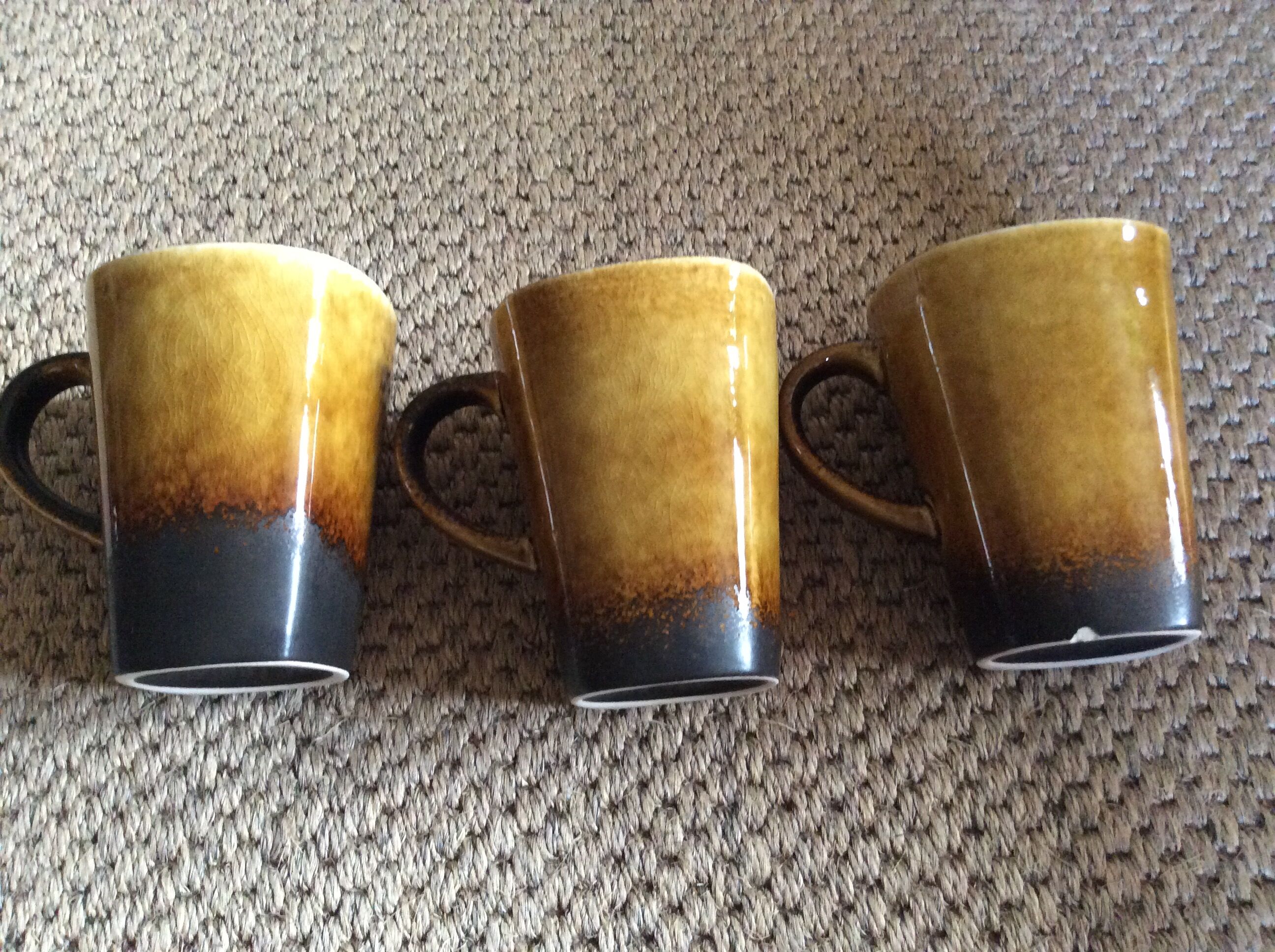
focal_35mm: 32
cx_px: 638
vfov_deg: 44.1
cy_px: 476
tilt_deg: -65.7
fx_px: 1177
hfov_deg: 56.9
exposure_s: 1/17
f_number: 2.4
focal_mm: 3.3
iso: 320
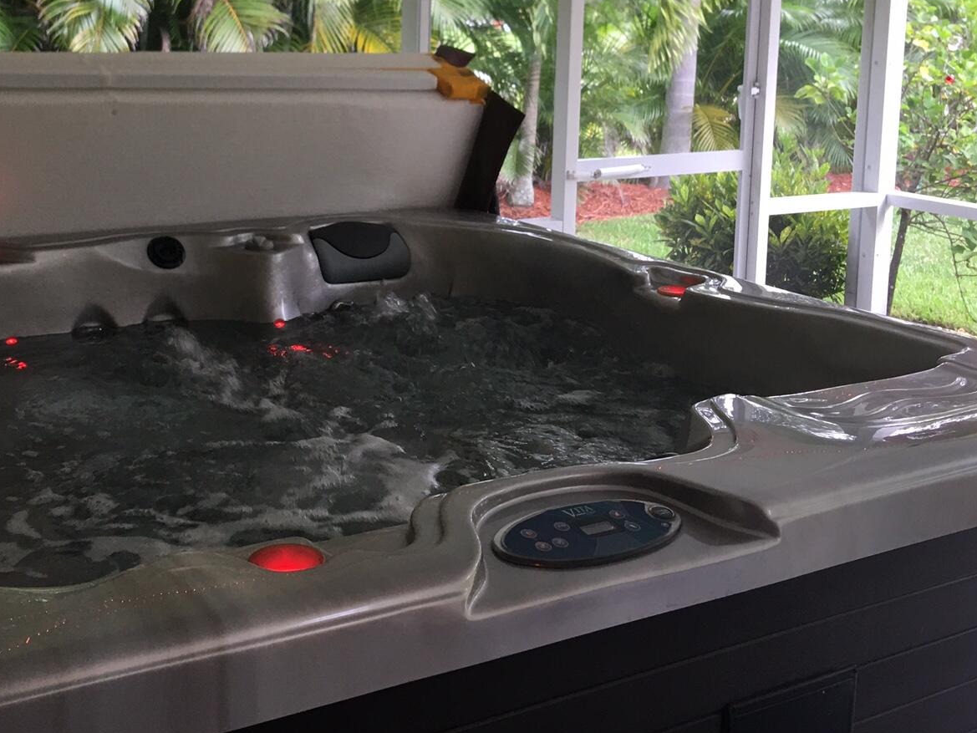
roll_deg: -0.7
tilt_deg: -6.1
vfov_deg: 28.6
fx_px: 1411
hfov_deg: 38.1
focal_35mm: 50
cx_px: 407
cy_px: 171
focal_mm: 4.15
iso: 25
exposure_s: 1/15
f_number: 2.2
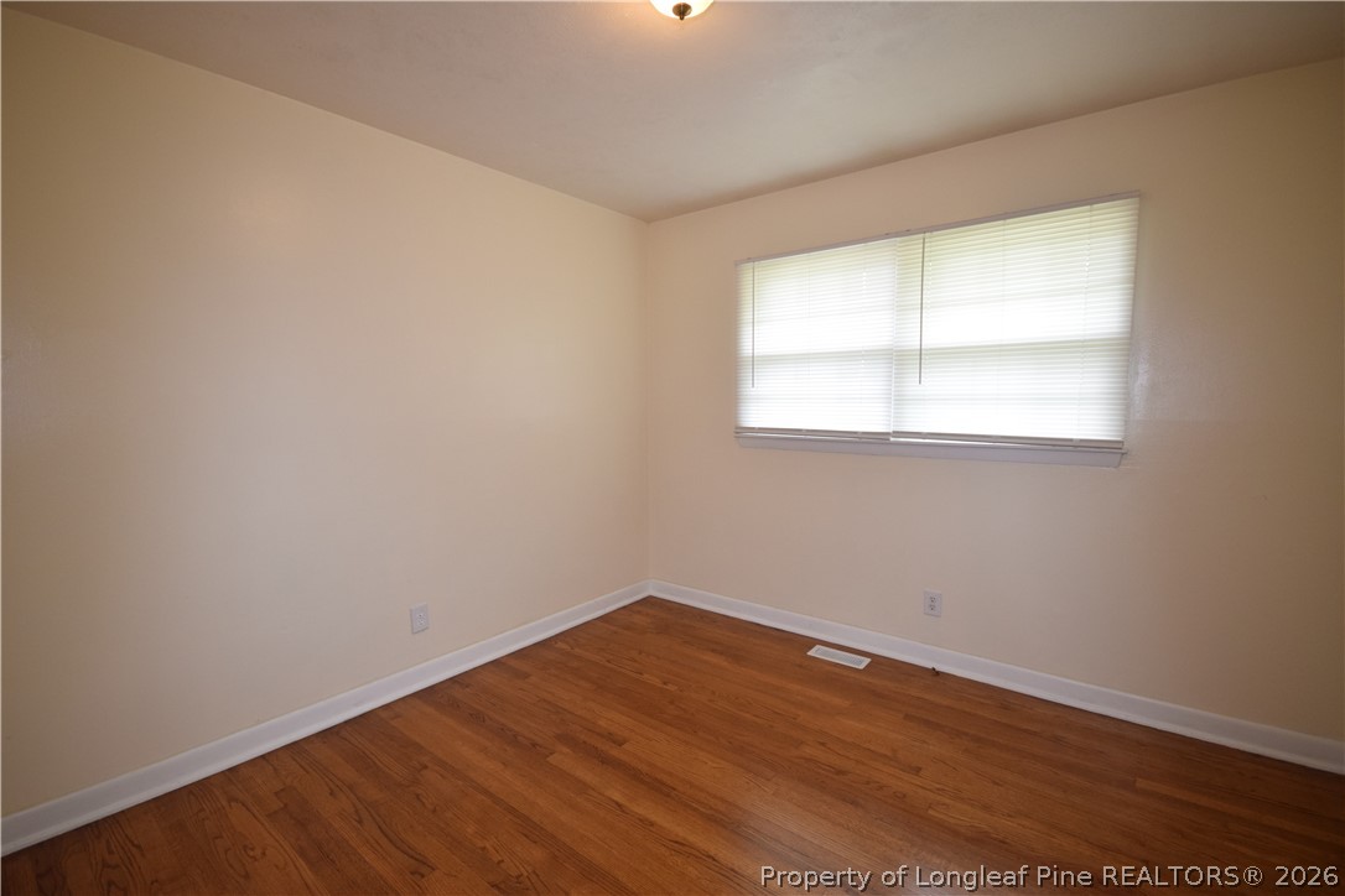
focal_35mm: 15
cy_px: 448
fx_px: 560
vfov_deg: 77.3
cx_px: 672
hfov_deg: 100.4
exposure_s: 1/125
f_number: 5.6
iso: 800
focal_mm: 10
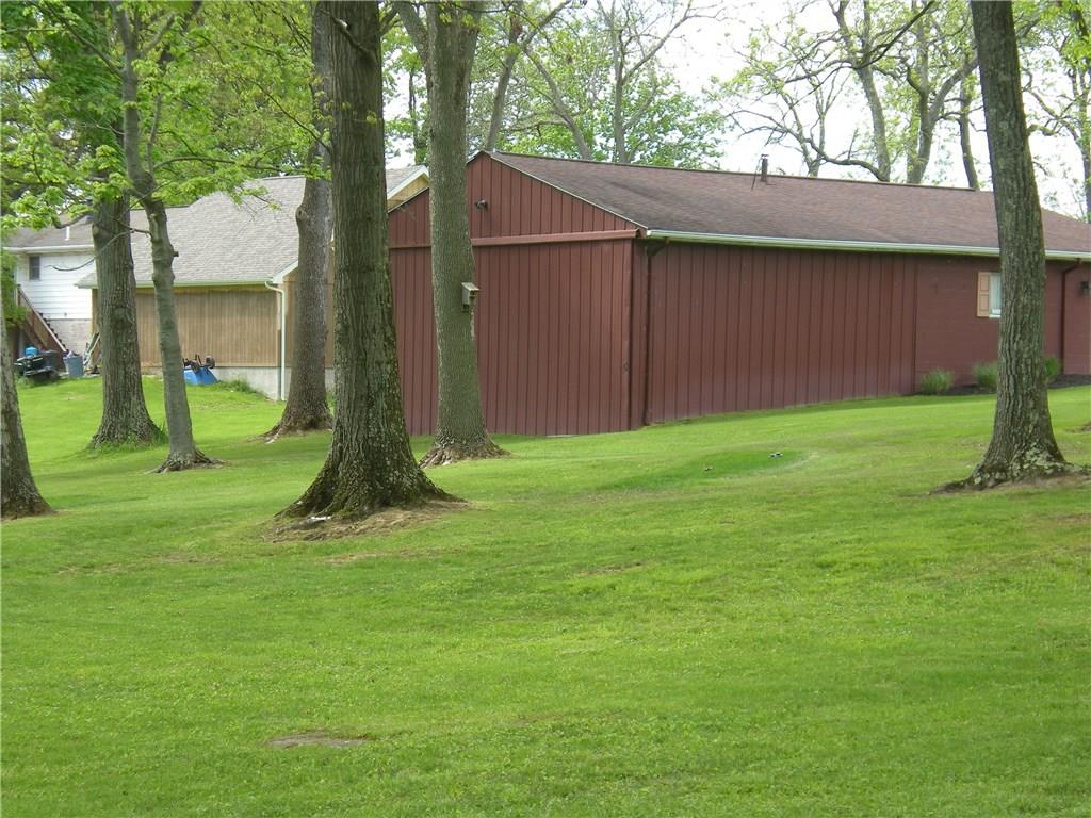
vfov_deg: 17.0
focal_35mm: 87
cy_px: 409
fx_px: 2742
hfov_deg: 22.5
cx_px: 546
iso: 82
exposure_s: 1/120
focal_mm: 14.3
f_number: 5.1
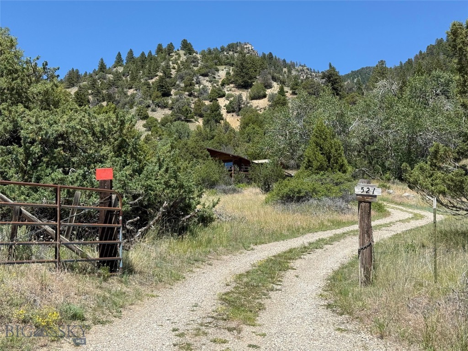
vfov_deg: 30.3
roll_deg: +0.1
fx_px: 649
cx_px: 234
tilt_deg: +9.2
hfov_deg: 39.7
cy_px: 176
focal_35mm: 48
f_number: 1.78
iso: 64
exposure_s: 1/3226
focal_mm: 6.76
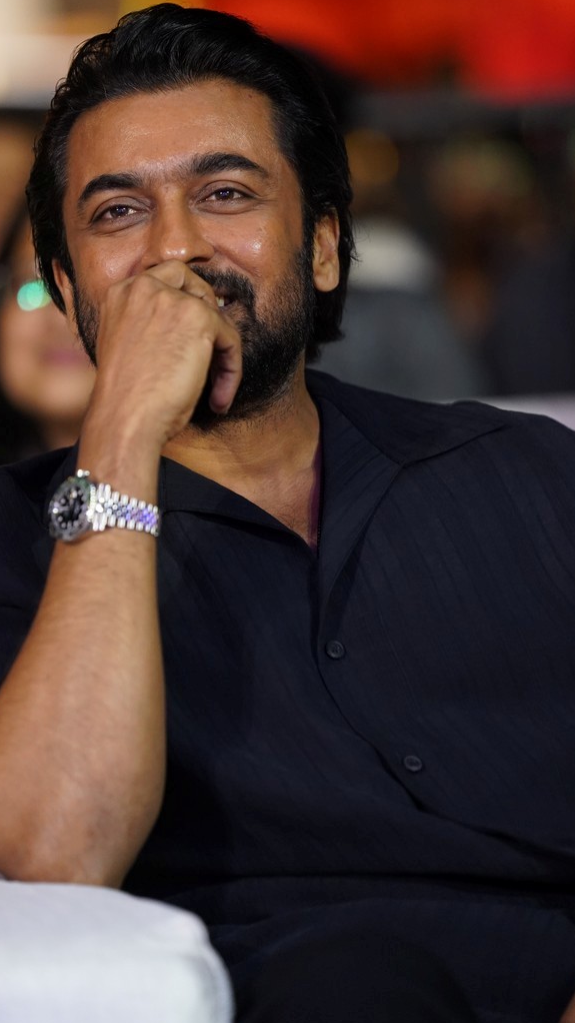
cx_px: 198
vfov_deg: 8.8
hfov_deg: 4.9
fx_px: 6667
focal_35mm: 246
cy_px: 435
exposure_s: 1/125
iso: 3200
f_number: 2.8
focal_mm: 200
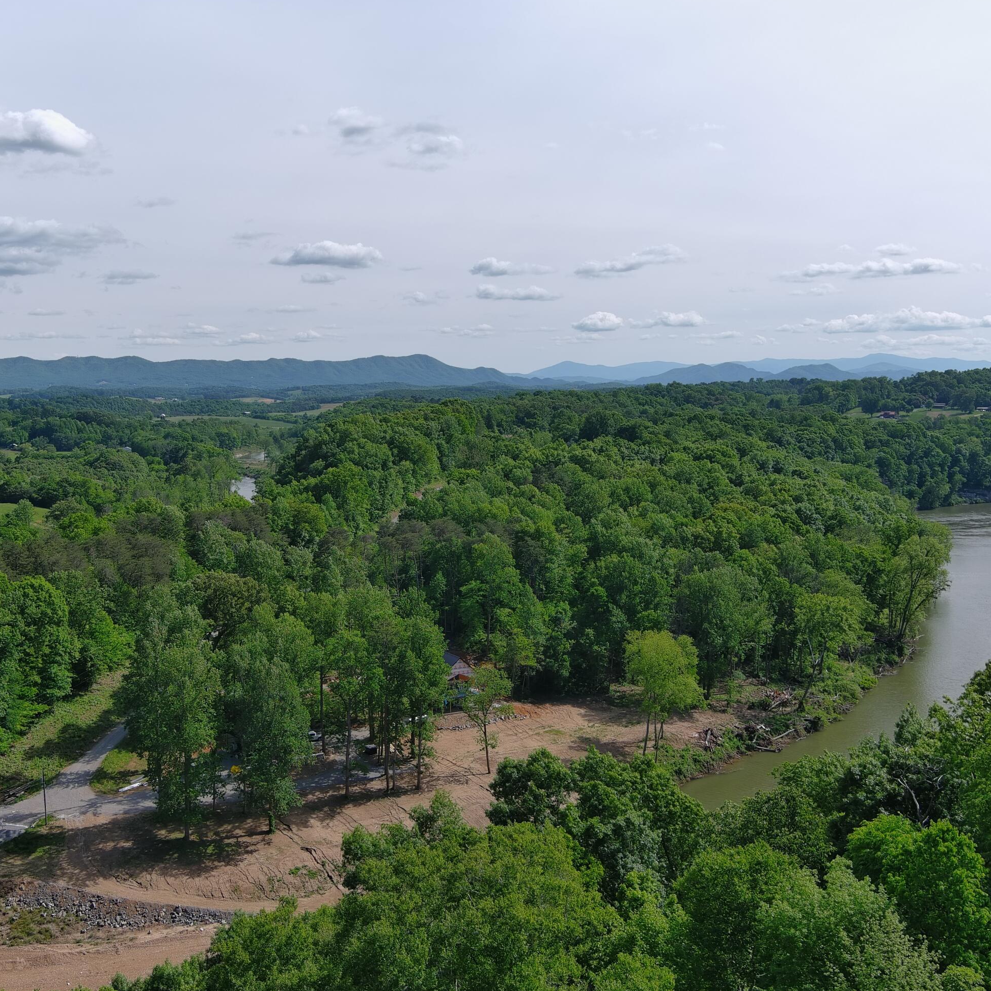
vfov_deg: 43.9
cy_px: 486
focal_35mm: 38
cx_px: 404
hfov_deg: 43.7
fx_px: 1231
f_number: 2.8
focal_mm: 10.57
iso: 100
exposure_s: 1/1600
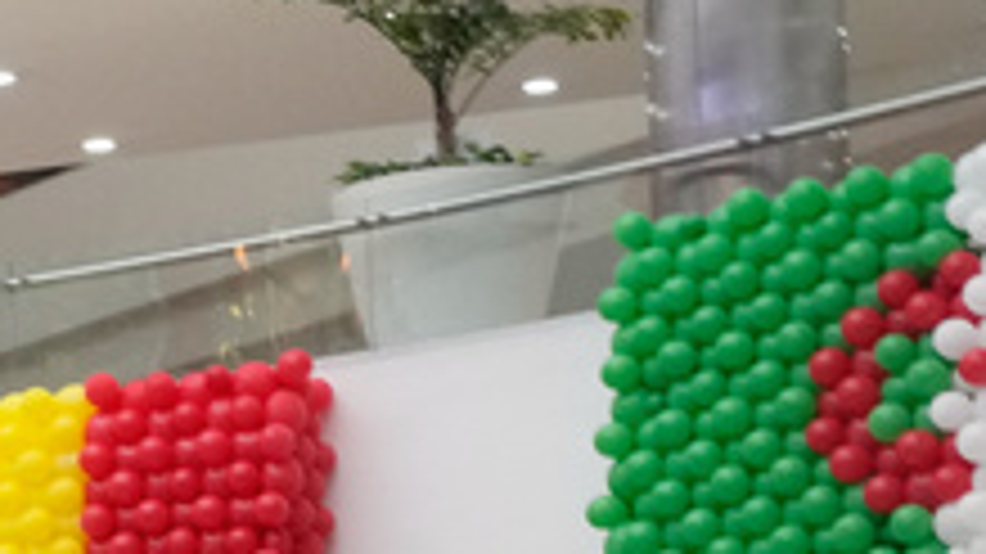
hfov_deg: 11.0
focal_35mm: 171
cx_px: -1229
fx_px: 4469
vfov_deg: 6.9
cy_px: 950
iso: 2500
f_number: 7.1
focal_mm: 35
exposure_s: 1/160
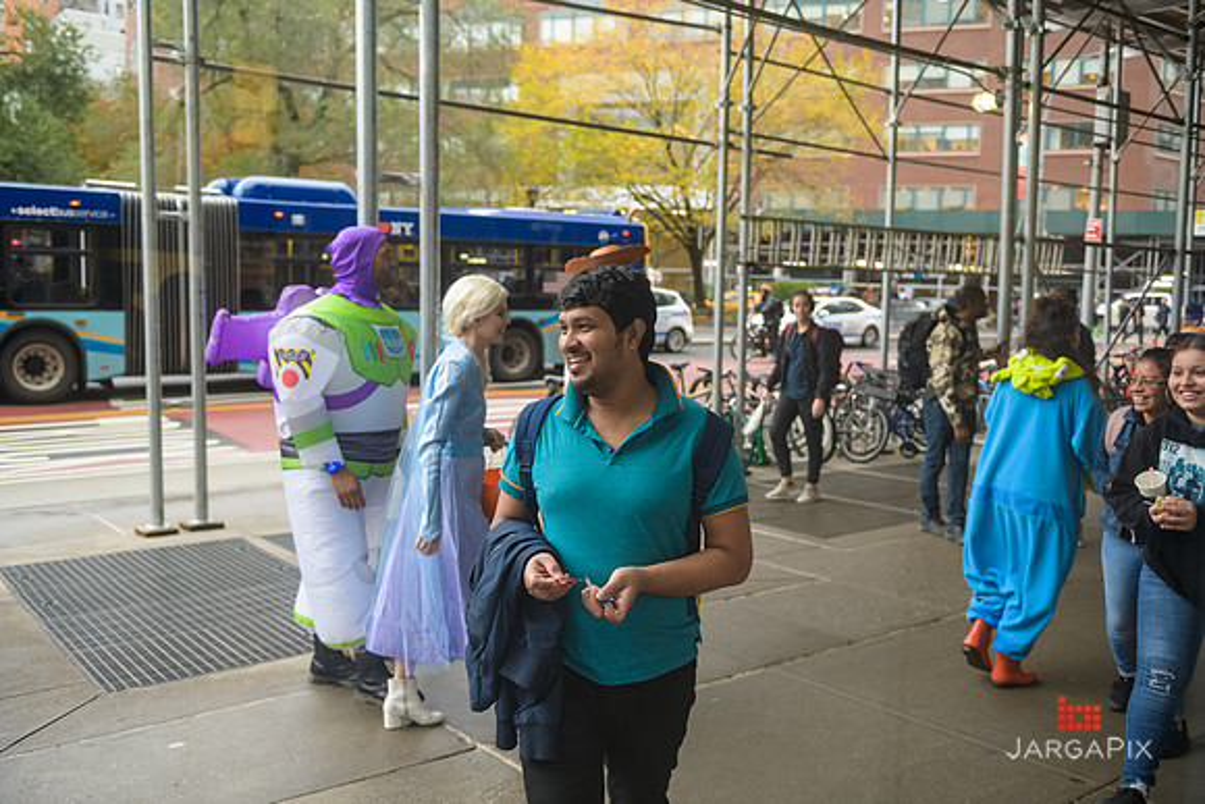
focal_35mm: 32
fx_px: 1071
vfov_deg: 41.1
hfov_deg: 58.7
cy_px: 402
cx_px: 602
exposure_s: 1/250
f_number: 3.2
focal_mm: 32
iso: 800
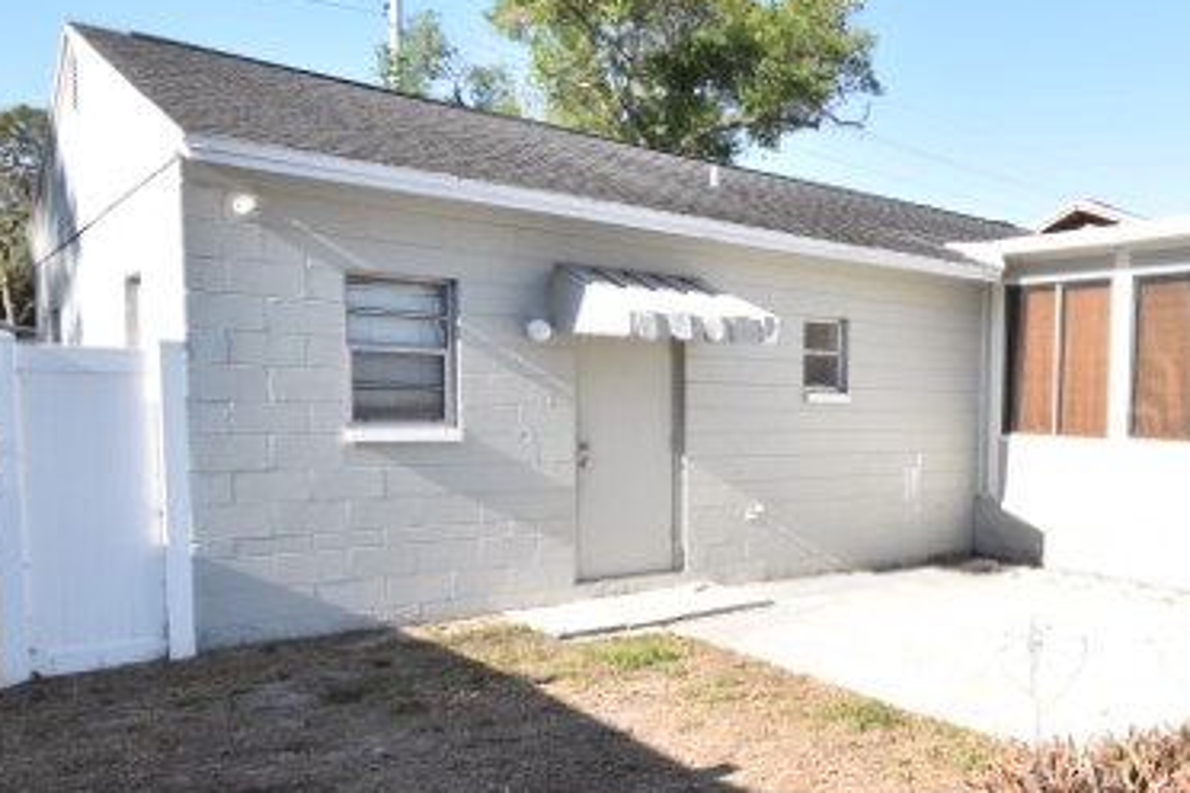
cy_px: 473
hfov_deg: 59.4
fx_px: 959
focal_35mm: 29
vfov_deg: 44.7
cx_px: 928
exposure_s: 1/3000
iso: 800
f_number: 3.5
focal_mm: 10
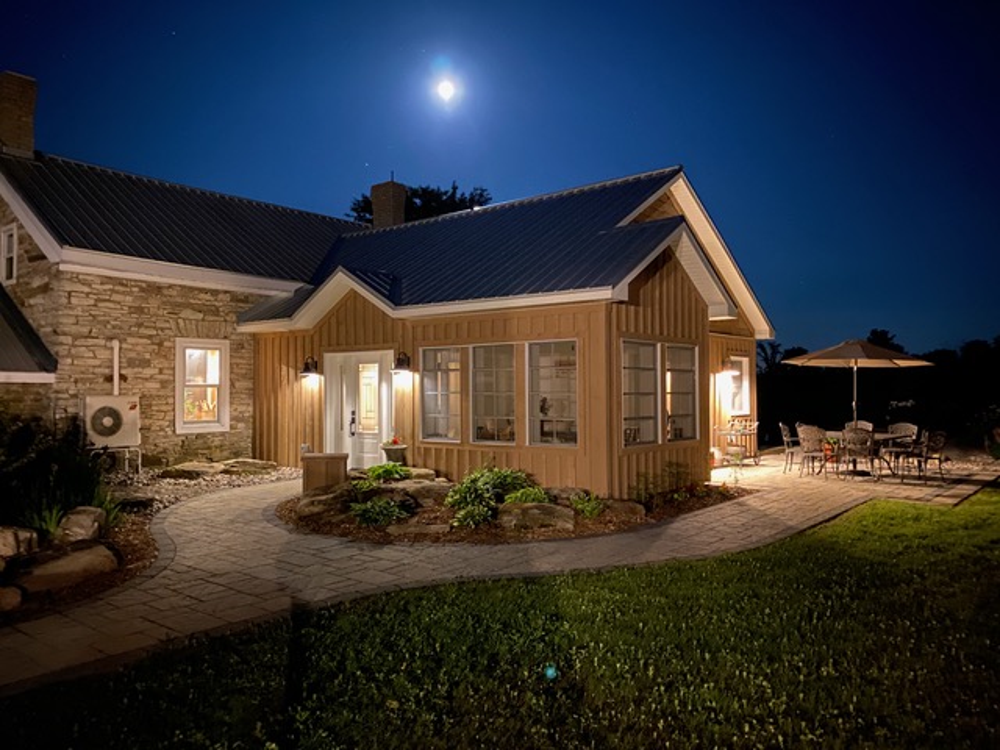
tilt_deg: +0.2
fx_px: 751
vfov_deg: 53.1
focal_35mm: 26
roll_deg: +0.5
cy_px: 375
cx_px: 500
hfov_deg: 67.3
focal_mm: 4.25
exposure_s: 1/2
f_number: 1.8
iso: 800
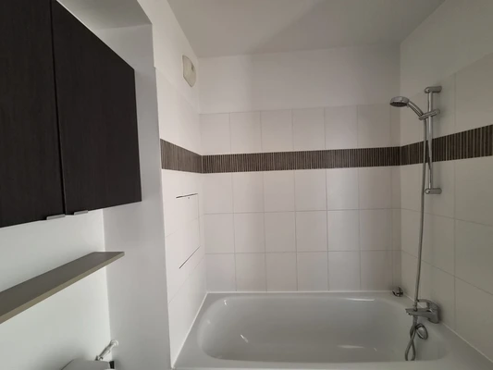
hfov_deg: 106.2
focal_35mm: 13
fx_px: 185
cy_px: 185
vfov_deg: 89.9
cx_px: 246
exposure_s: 1/50
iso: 400
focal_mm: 2.2
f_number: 2.2
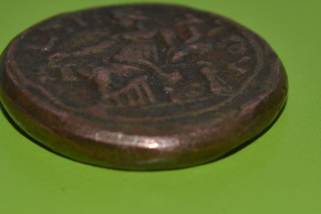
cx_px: 160
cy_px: 107
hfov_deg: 24.6
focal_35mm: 82
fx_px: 736
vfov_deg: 16.6
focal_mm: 55
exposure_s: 1/60
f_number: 8
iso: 100
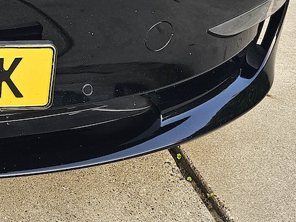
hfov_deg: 22.6
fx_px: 633
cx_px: -120
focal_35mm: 74
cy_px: -133
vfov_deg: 17.4
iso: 160
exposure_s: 1/359
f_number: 1.7
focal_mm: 6.3
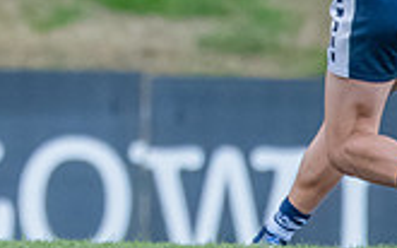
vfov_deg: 0.4
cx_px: -229
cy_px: -189
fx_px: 33843
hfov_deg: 0.7
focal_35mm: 3129
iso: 4500
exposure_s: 1/2000
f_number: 6.3
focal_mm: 600
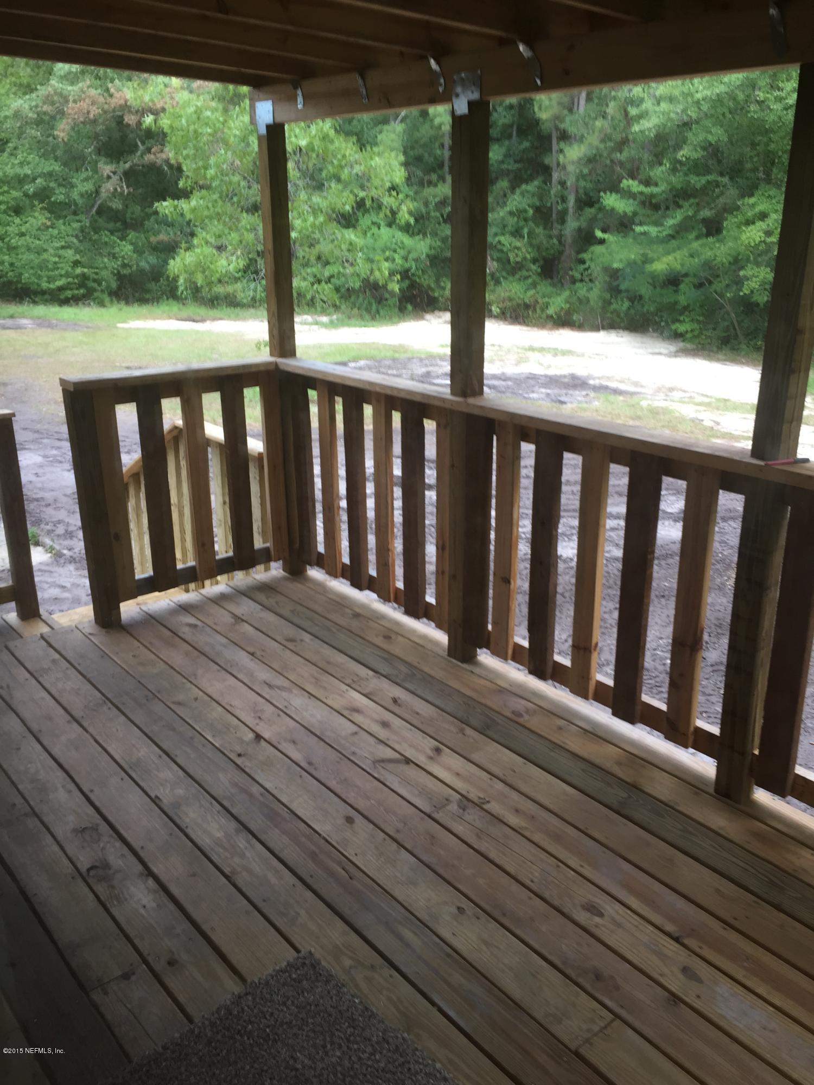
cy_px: 542
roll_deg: +0.9
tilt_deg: -17.9
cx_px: 407
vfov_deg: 61.7
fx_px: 909
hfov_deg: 48.2
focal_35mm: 29
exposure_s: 1/30
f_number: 2.2
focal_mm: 4.15
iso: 32
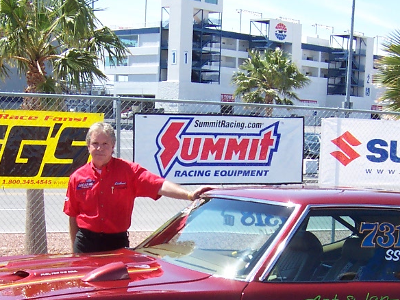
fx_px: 855
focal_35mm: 74
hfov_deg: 26.3
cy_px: 279
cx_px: 210
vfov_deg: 19.5
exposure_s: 1/350
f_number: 4
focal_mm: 5.6
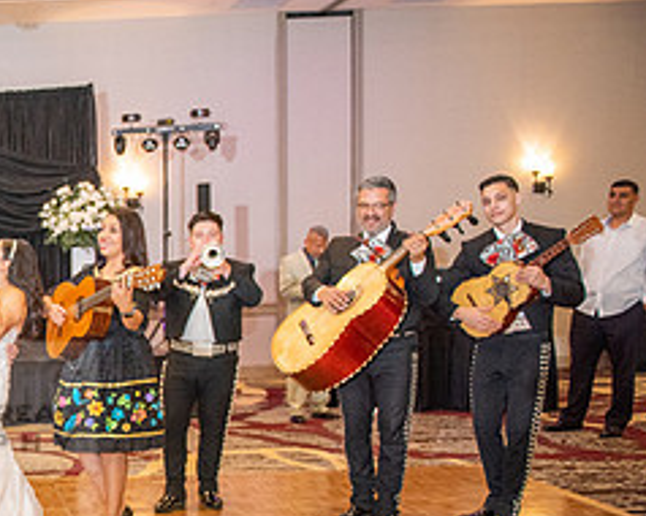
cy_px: 406
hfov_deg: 29.3
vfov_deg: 27.1
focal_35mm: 55
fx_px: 1051
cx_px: -133
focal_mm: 24
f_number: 2.8
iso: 1600
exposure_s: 1/160
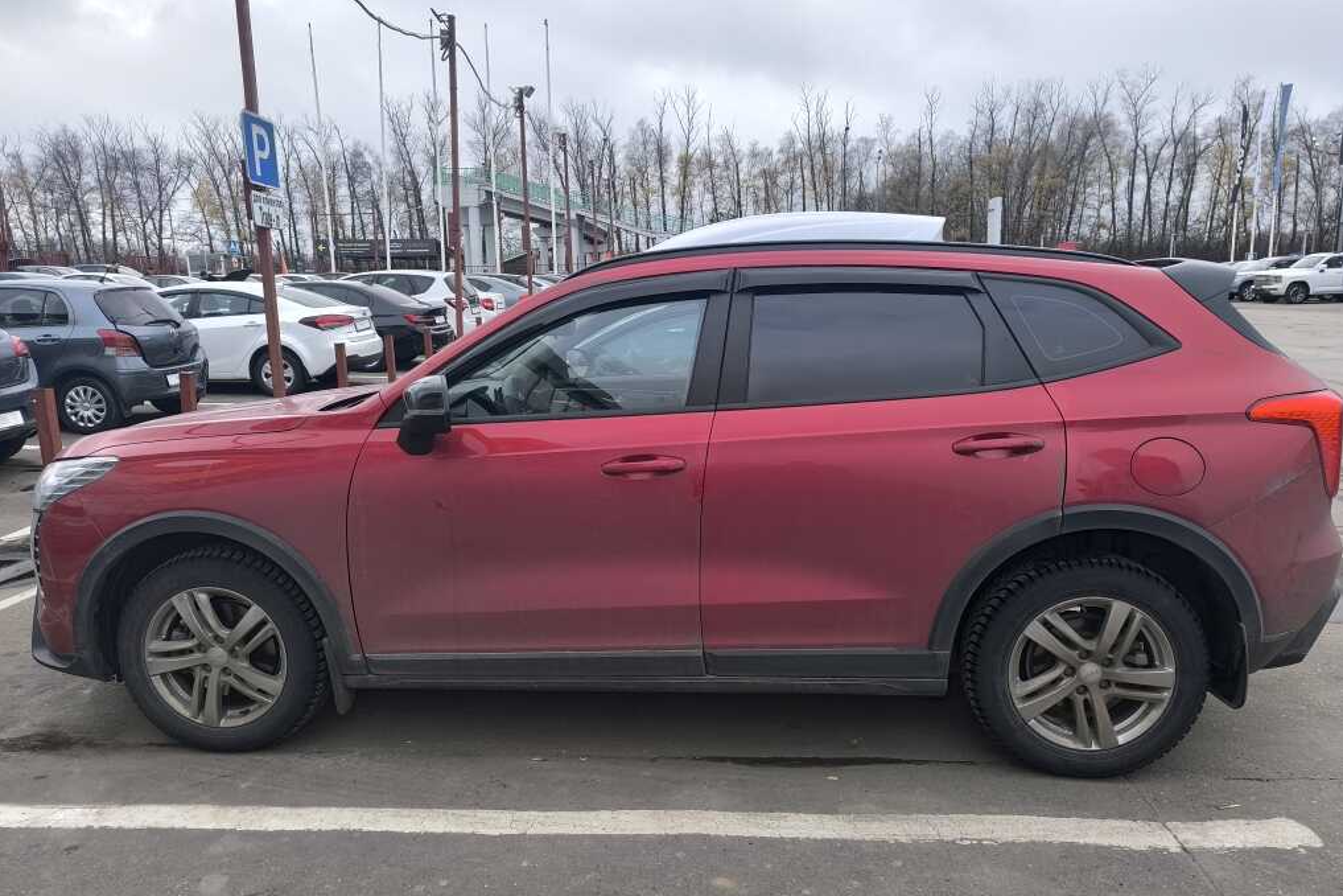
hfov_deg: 73.7
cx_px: 672
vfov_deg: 53.1
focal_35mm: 24
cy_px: 461
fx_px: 895
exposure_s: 1/215
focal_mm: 6.14
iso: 50
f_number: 1.65
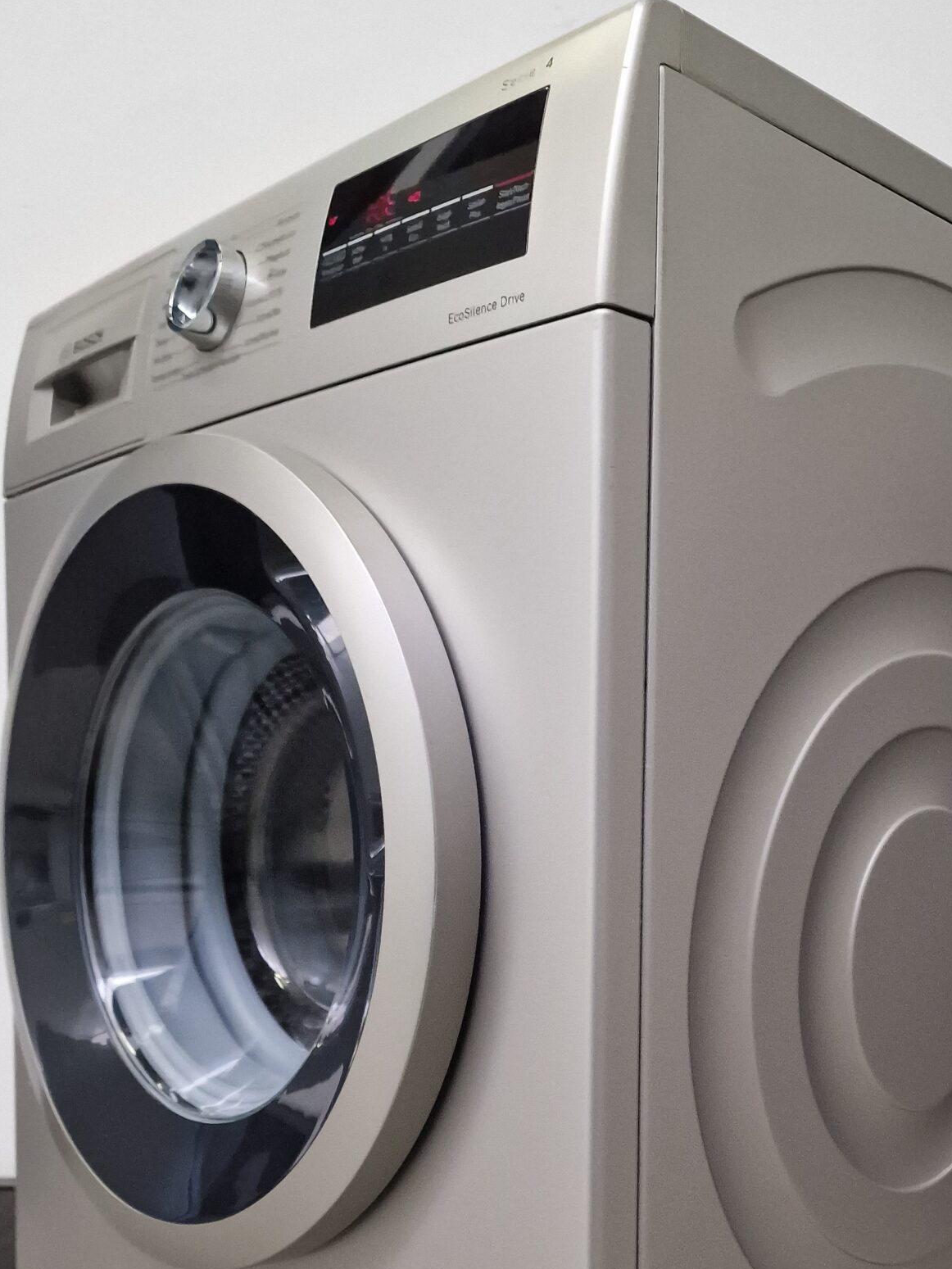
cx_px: 562
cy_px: 913
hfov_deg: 37.6
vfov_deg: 47.6
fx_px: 1393
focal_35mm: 38
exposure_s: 1/100
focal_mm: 6.4
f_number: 1.8
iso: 500
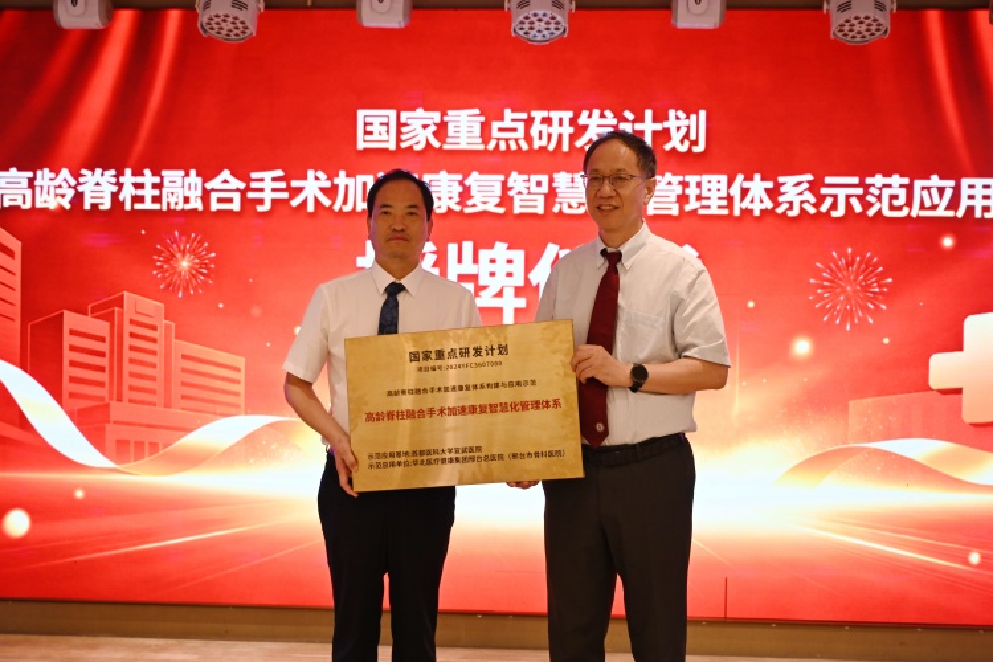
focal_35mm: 47
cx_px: 496
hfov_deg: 41.9
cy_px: 331
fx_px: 1296
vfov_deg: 28.6
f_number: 4
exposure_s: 1/125
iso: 1000
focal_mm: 47
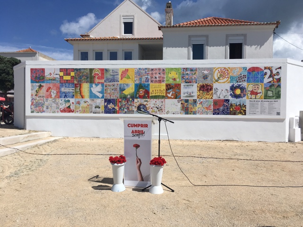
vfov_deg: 48.2
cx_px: 152
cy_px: 114
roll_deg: -0.2
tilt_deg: -3.5
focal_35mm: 29
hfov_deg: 61.7
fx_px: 254
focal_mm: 4.15
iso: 25
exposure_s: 1/3846
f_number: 2.2
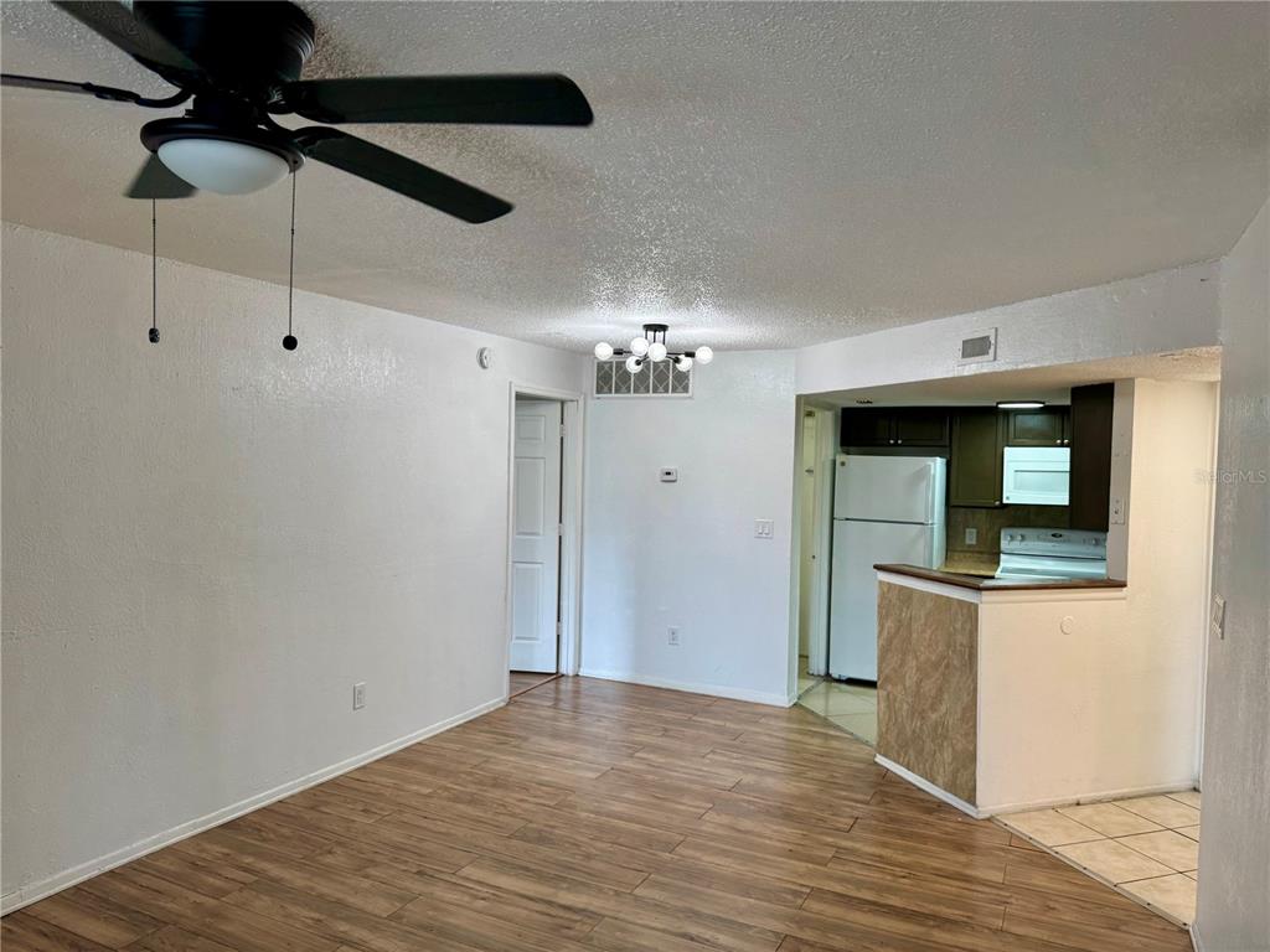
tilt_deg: -1.1
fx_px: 881
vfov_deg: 56.8
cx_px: 635
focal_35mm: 24
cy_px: 476
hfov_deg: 71.6
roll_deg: -1.5
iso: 125
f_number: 1.78
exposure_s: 1/120
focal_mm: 6.76
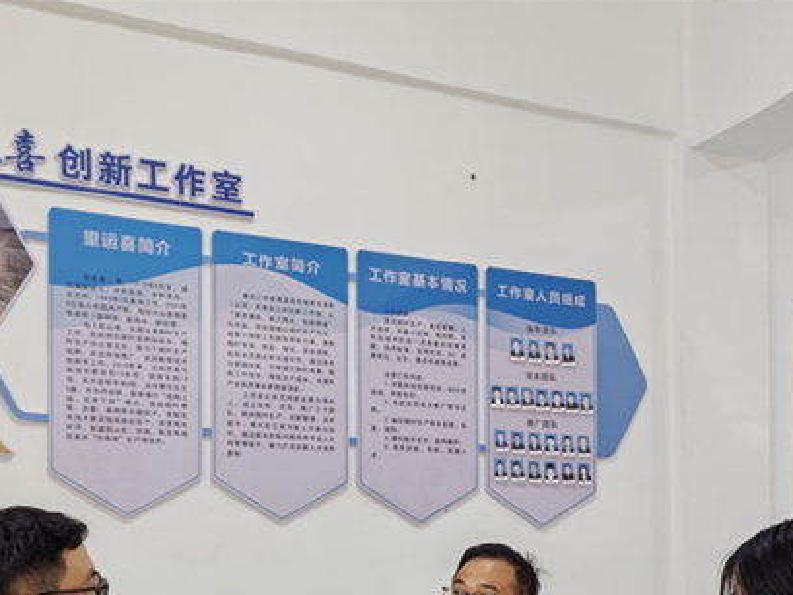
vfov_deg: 26.3
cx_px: 494
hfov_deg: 36.0
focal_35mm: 53
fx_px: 1214
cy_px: 572
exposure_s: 1/100
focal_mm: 5.52
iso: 50
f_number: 1.9
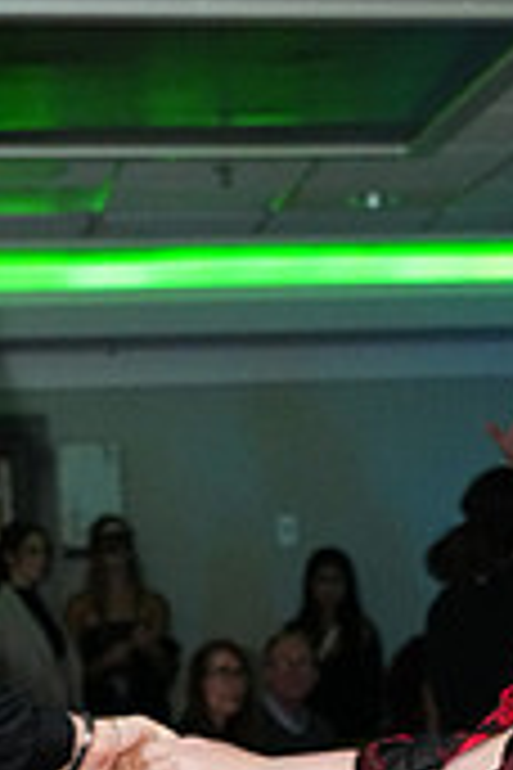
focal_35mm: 105
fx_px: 2244
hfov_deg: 13.0
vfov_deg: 18.0
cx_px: 434
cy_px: 1036
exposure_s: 1/250
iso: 5000
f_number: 5
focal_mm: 31
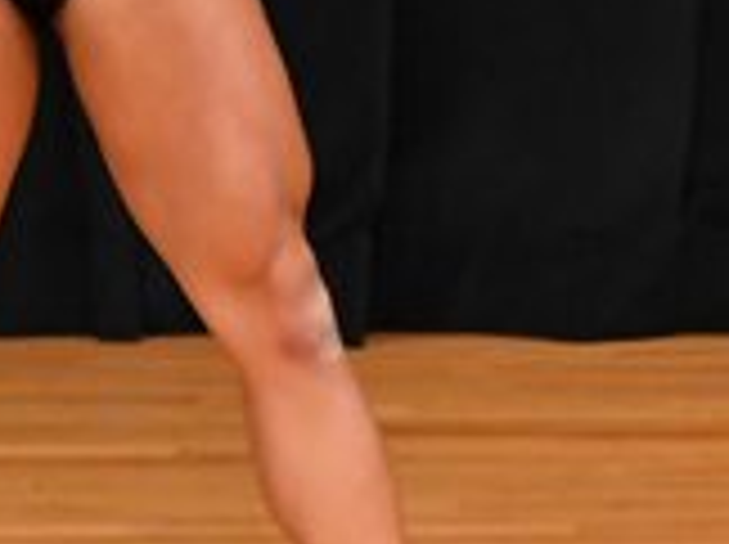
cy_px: -162
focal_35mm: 1245
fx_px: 26180
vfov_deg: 1.2
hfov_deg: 1.6
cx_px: 1483
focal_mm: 180
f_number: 5.6
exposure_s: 1/400
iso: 4000
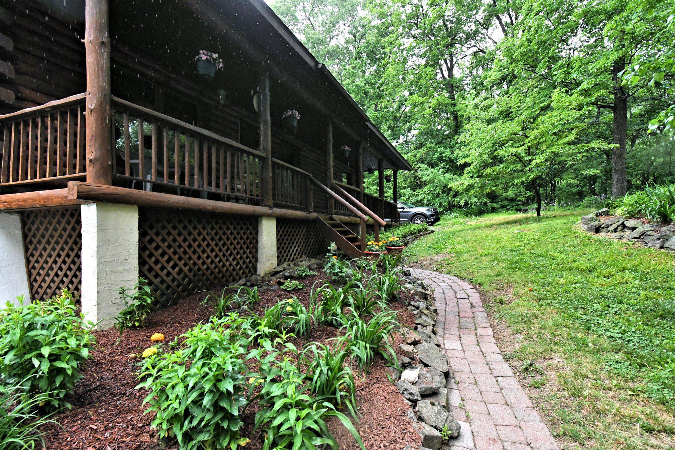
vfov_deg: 70.4
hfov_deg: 93.3
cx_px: 338
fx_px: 319
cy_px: 225
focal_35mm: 17
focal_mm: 11.5
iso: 2500
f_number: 8
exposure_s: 1/320
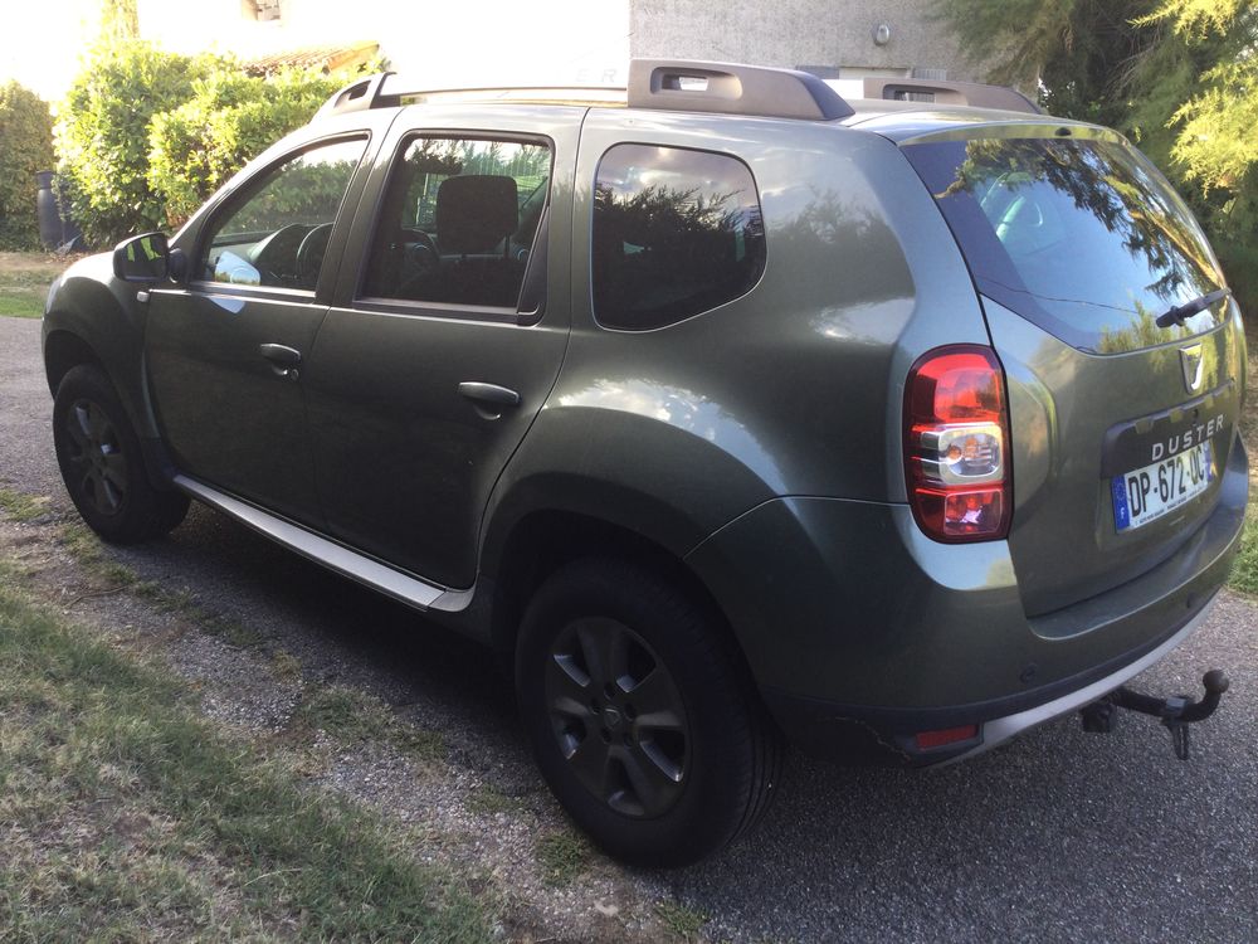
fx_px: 1127
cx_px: 629
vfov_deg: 45.4
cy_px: 472
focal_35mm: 31
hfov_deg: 58.4
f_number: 2.4
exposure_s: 1/50
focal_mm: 3.3
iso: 32
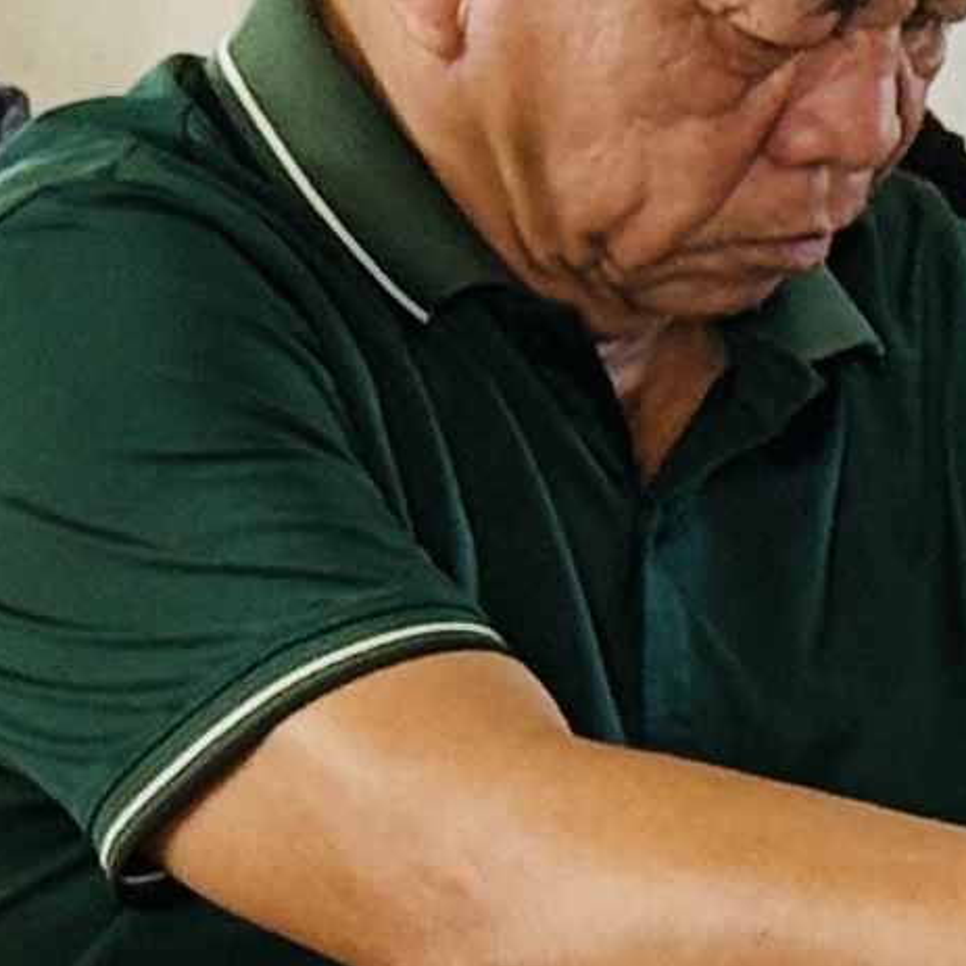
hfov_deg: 5.2
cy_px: 1132
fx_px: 10608
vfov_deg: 5.2
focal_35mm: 336
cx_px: 945
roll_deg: -0.7
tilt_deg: -8.9
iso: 100
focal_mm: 6.76
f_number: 1.78
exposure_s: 1/60
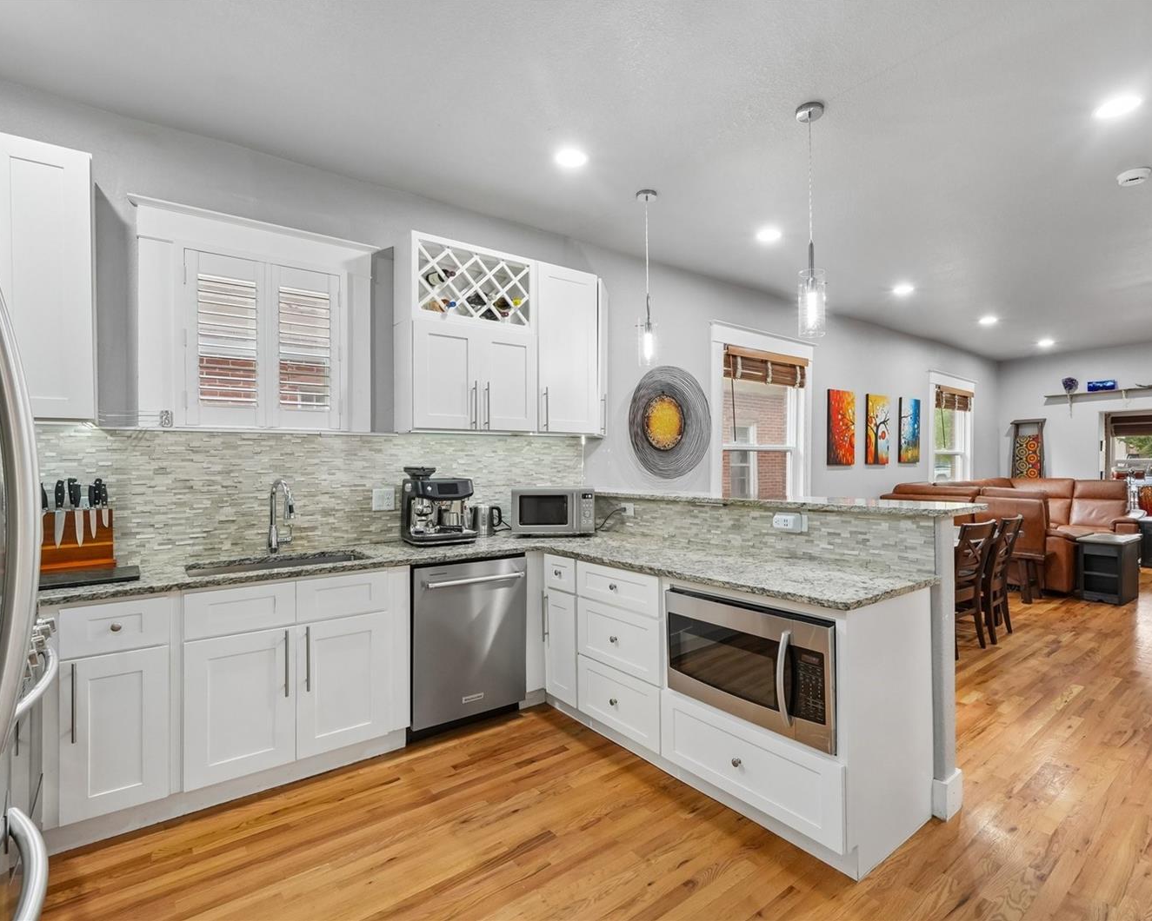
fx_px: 580
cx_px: 621
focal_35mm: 17
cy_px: 459
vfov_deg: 77.0
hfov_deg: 89.5
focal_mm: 10
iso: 800
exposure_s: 1/15
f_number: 8
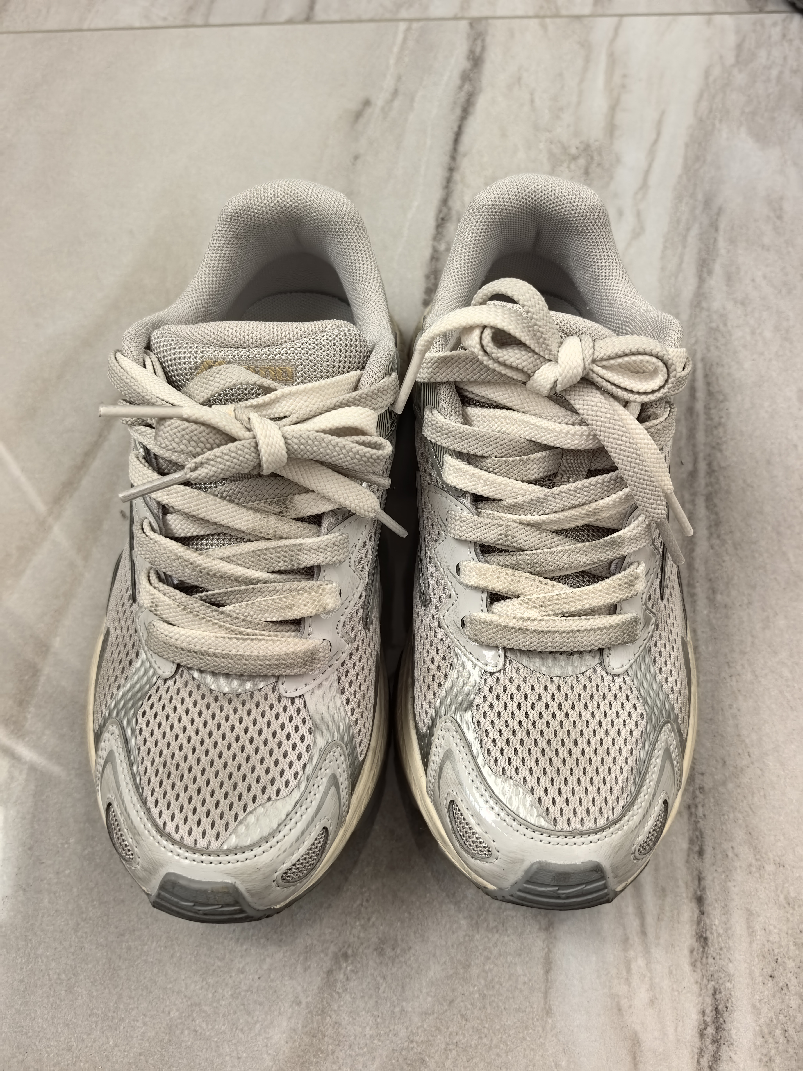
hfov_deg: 51.4
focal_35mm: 27
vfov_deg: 65.3
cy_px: 536
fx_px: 835
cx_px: 402
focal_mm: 6.98
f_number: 2
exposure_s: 1/100
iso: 250
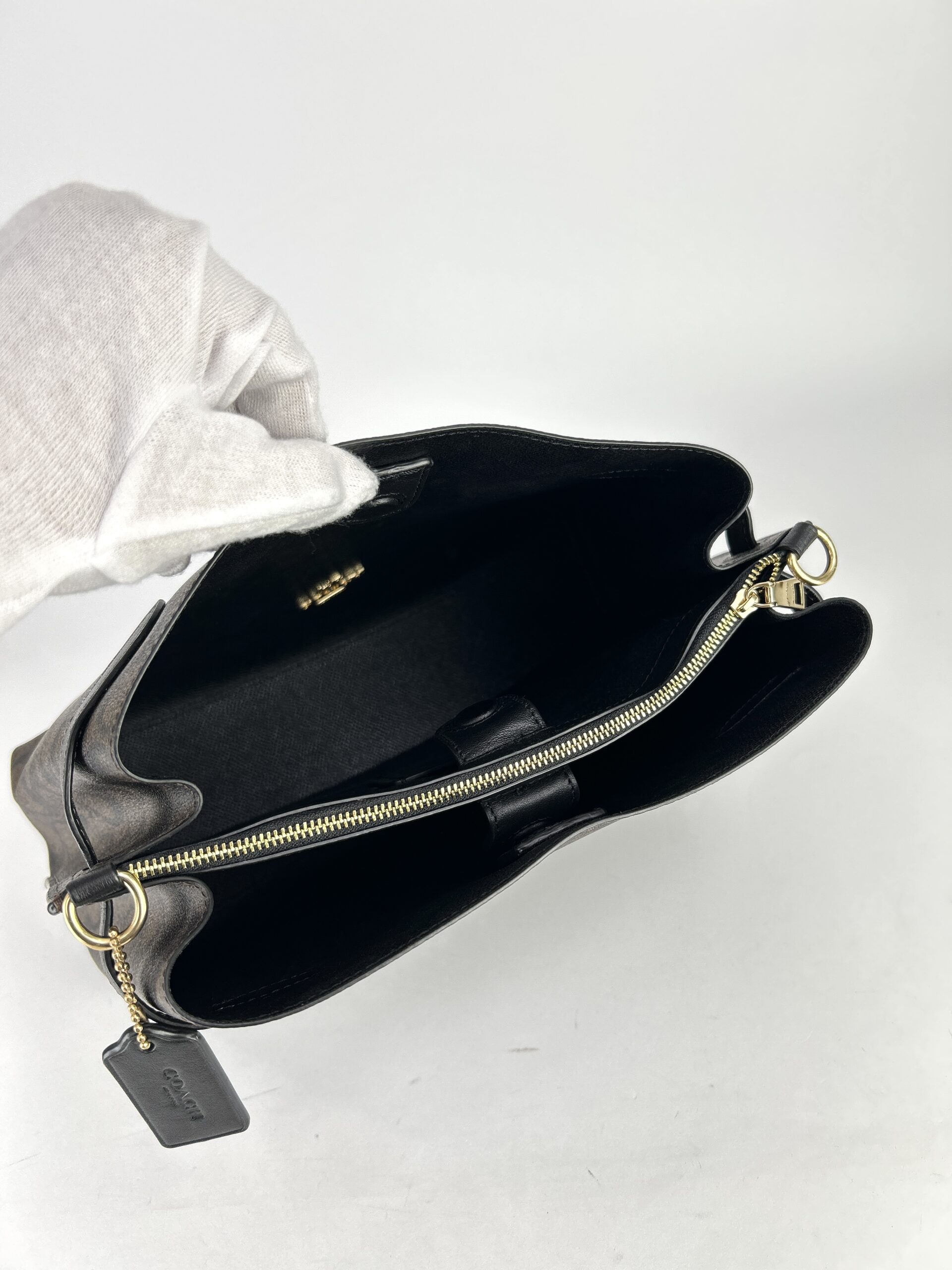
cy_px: 635
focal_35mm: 26
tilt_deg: -36.5
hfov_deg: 53.1
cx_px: 476
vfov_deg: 67.3
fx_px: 953
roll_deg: +9.8
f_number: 1.5
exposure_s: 1/106
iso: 32
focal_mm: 5.7
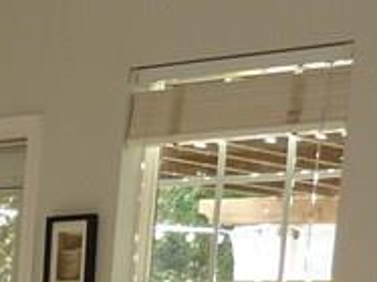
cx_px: -343
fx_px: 1491
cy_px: 594
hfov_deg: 12.8
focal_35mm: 137
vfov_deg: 9.9
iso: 100
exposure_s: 1/40
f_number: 3.3
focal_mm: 4.1
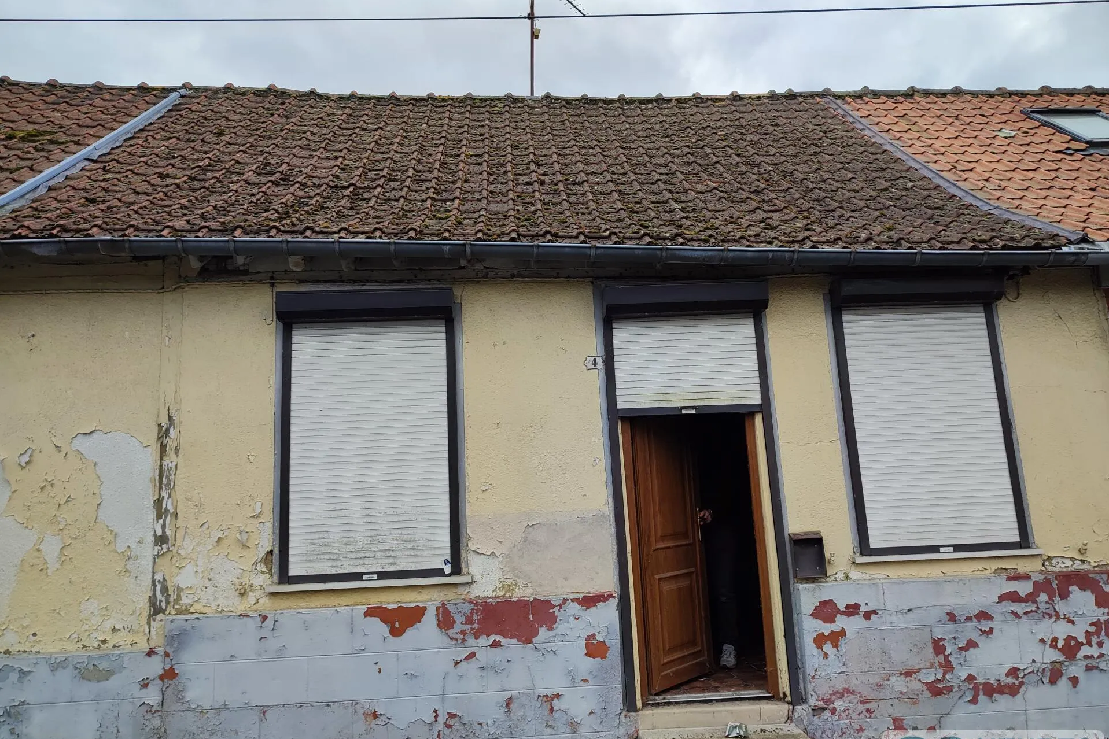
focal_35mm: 25
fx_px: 770
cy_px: 377
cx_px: 555
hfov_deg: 71.5
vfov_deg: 51.3
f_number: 1.89
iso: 50
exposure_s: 1/456
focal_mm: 5.89
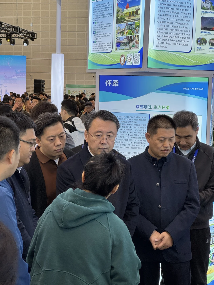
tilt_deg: -5.1
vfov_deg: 25.3
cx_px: 107
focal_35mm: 77
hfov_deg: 19.1
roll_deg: -1.0
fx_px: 635
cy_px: 142
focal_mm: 9
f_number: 2.8
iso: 100
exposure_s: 1/100
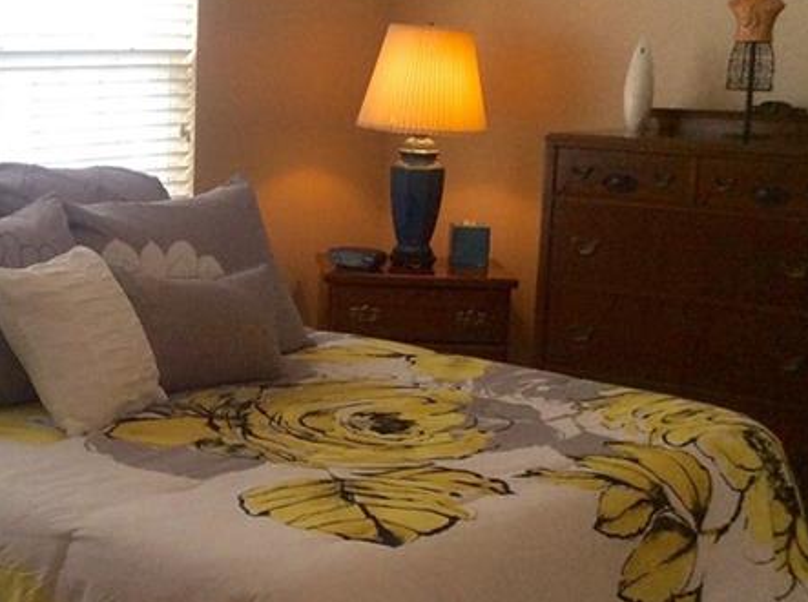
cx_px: 201
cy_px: 292
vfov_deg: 19.8
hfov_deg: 26.1
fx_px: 1723
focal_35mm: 74
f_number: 2.4
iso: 40
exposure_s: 1/120
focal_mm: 3.3
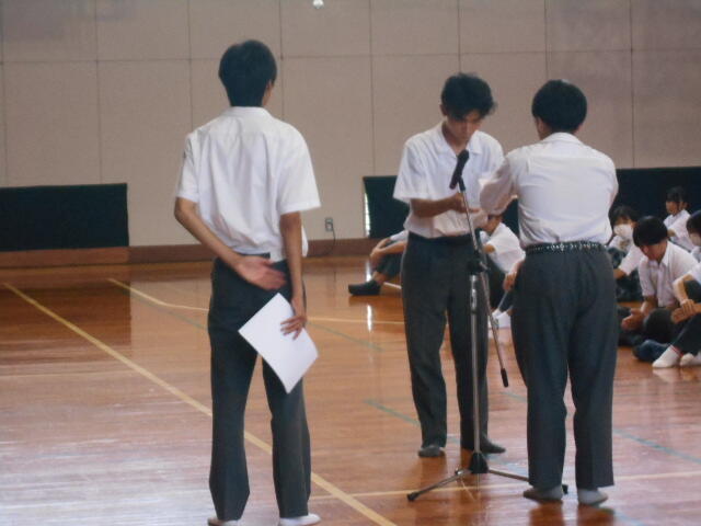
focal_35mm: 130
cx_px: 350
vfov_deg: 11.4
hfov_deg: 15.2
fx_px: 2633
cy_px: 263
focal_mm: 23
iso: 800
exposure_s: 1/50
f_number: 6.5
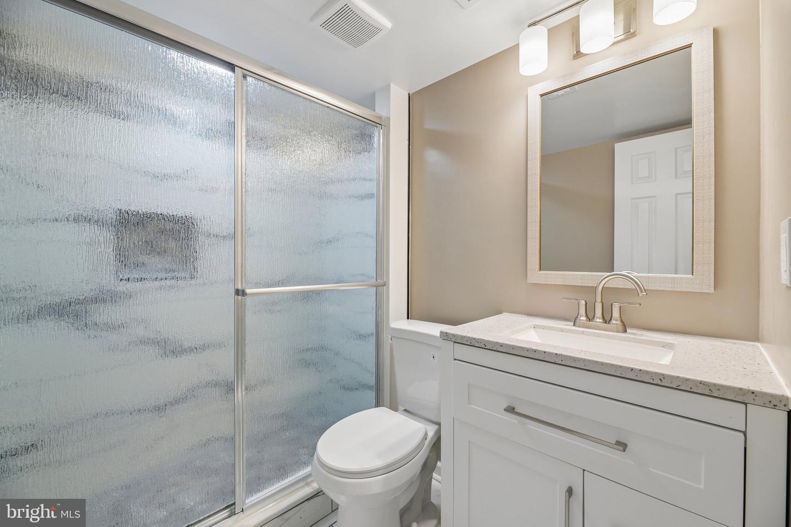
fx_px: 308
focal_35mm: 14
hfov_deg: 104.3
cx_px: 396
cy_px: 264
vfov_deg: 81.2
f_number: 8
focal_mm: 14
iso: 220
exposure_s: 1/15
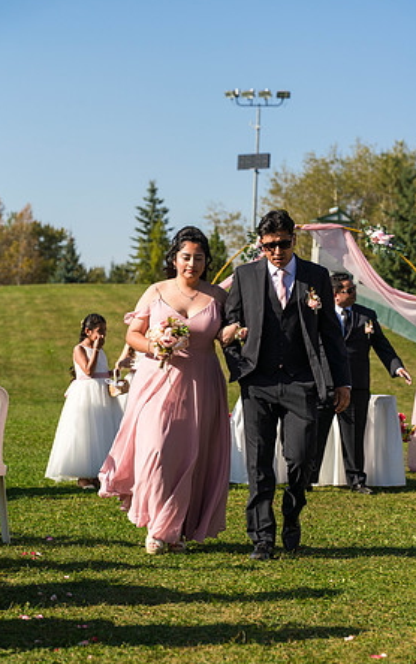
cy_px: 329
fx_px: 1721
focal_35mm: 95
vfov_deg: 21.8
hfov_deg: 13.8
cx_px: 220
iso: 250
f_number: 5
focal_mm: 92
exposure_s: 1/1600
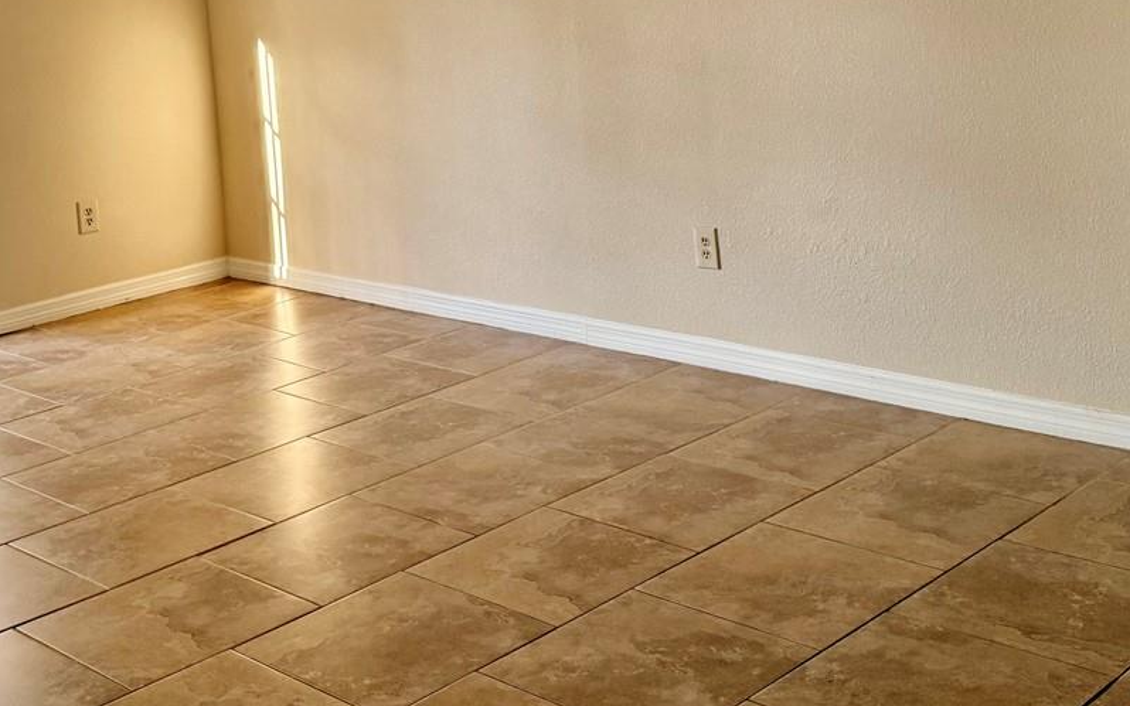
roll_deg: +3.3
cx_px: 452
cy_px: 60
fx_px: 1571
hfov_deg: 39.4
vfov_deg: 24.6
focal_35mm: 51
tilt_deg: -3.9
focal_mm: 6.76
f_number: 1.78
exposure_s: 1/232
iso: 200
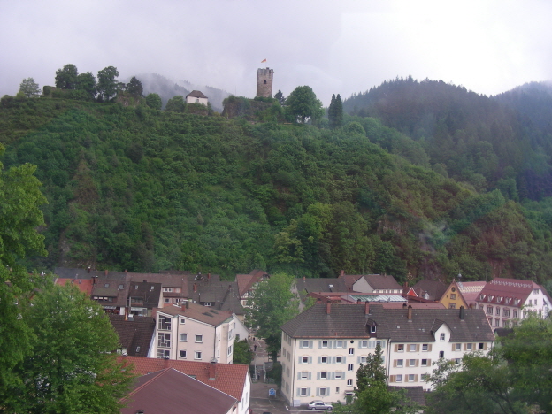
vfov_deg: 36.8
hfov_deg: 47.9
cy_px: 205
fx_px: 622
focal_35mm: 39
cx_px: 282
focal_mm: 6.3
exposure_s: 1/29.8
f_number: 3.5
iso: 50
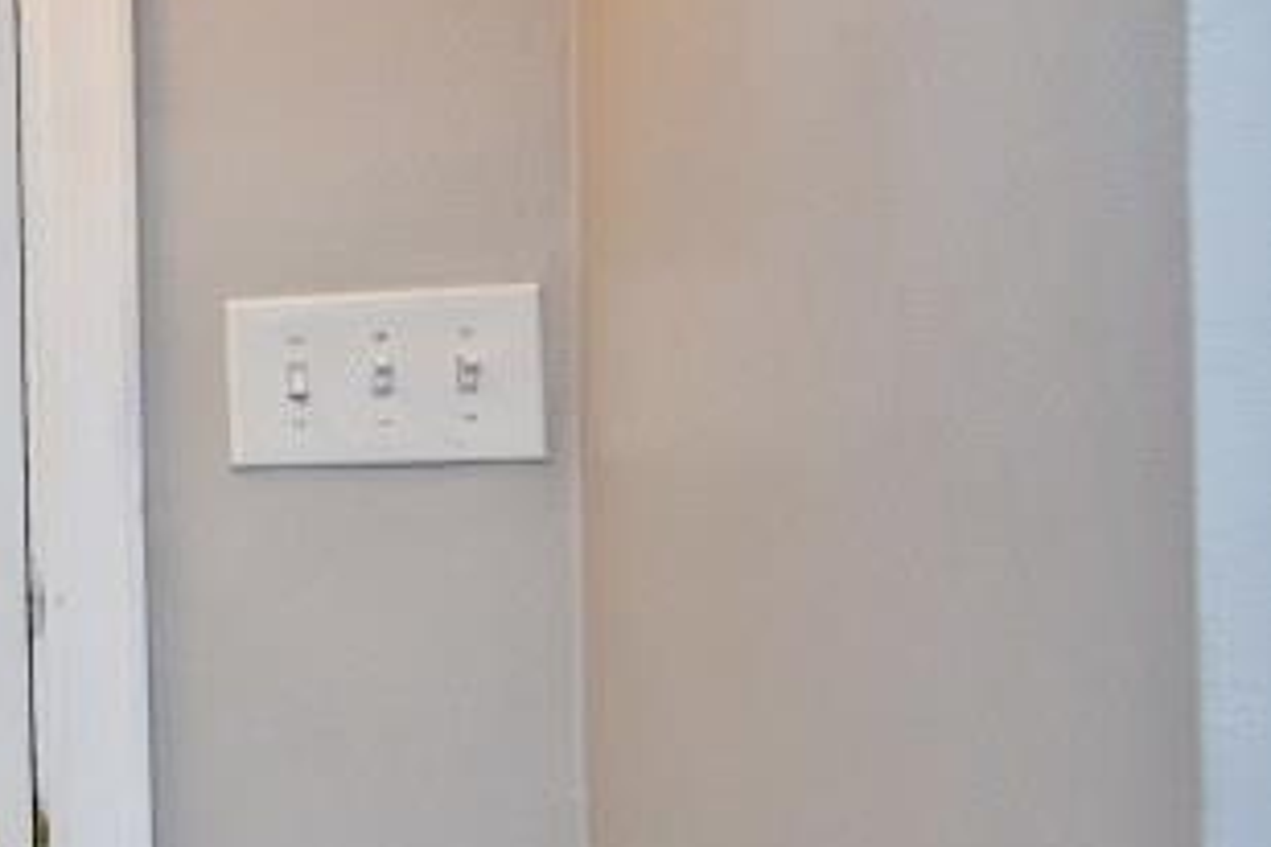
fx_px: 2401
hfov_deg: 15.3
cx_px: -1769
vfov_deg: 20.0
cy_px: 498
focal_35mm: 68
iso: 280
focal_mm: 14
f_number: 4
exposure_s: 1/60
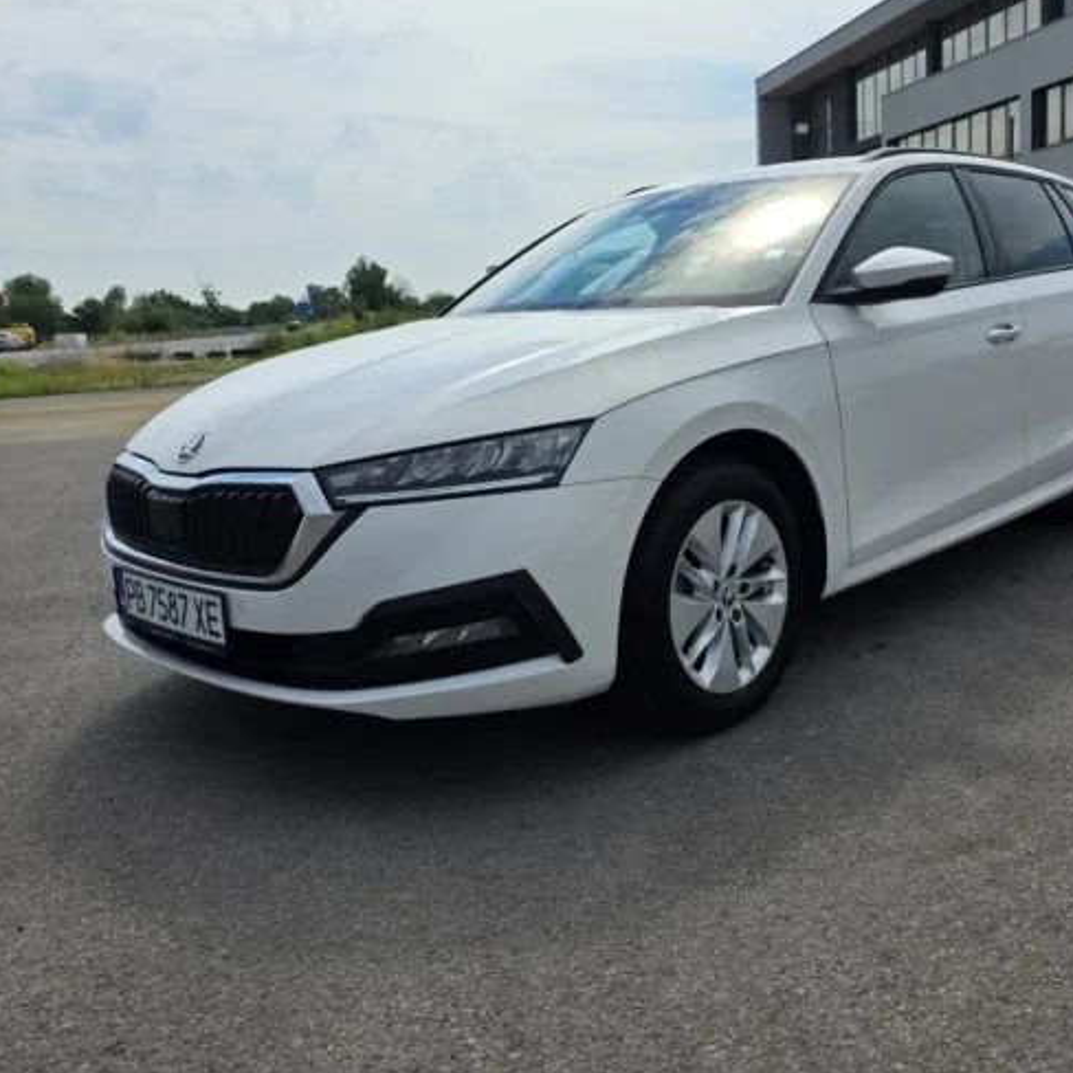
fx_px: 1122
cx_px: 609
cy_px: 446
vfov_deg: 50.9
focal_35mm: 32
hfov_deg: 51.0
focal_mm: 6.25
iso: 50
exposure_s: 1/7944
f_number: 1.7
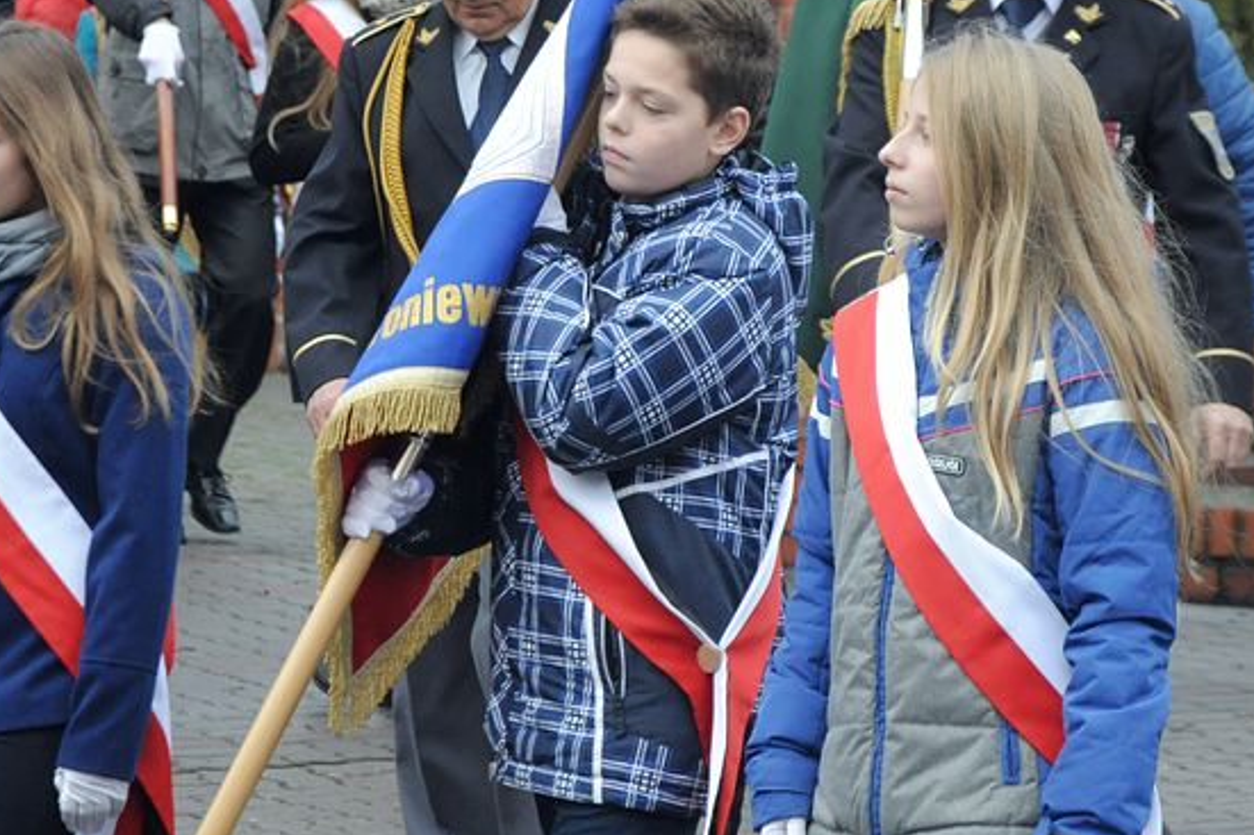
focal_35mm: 243
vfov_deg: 5.7
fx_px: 8453
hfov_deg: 8.5
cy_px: 336
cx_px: 610
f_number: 5.6
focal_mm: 105
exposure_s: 1/400
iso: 1600
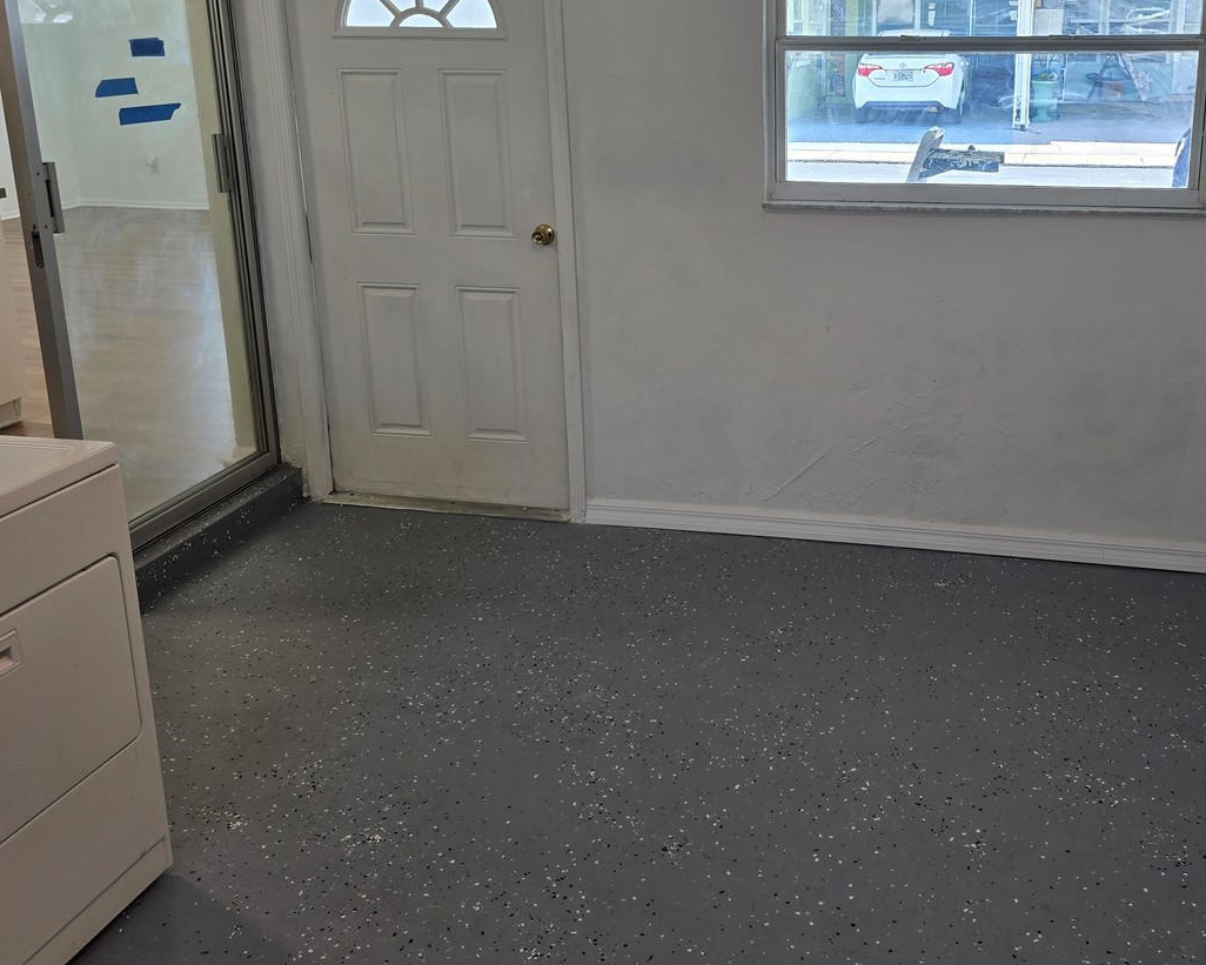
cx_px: 785
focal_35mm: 35
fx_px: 1249
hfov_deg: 50.8
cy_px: 363
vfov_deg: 41.9
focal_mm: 6.3
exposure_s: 1/120
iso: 50
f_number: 1.7
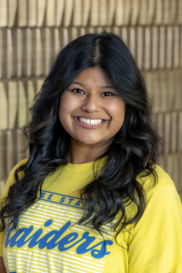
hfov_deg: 18.2
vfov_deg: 27.0
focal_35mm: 75
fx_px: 569
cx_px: 91
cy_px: 136
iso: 160
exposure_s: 1/160
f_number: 2.8
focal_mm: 75
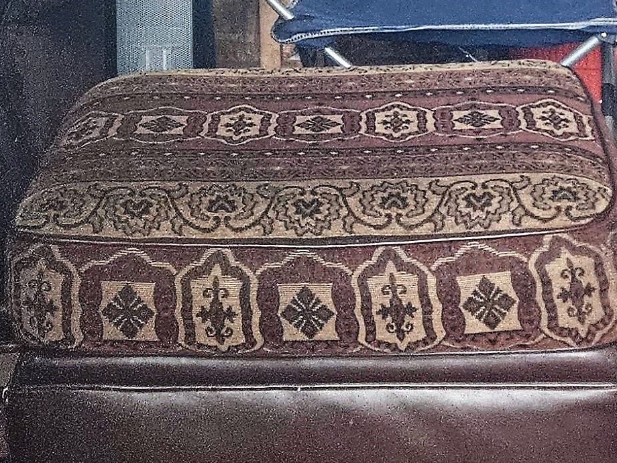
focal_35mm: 100
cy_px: -355
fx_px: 1782
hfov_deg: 19.6
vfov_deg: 13.4
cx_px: 406
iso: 800
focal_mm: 5.4
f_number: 1.8
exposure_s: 1/120
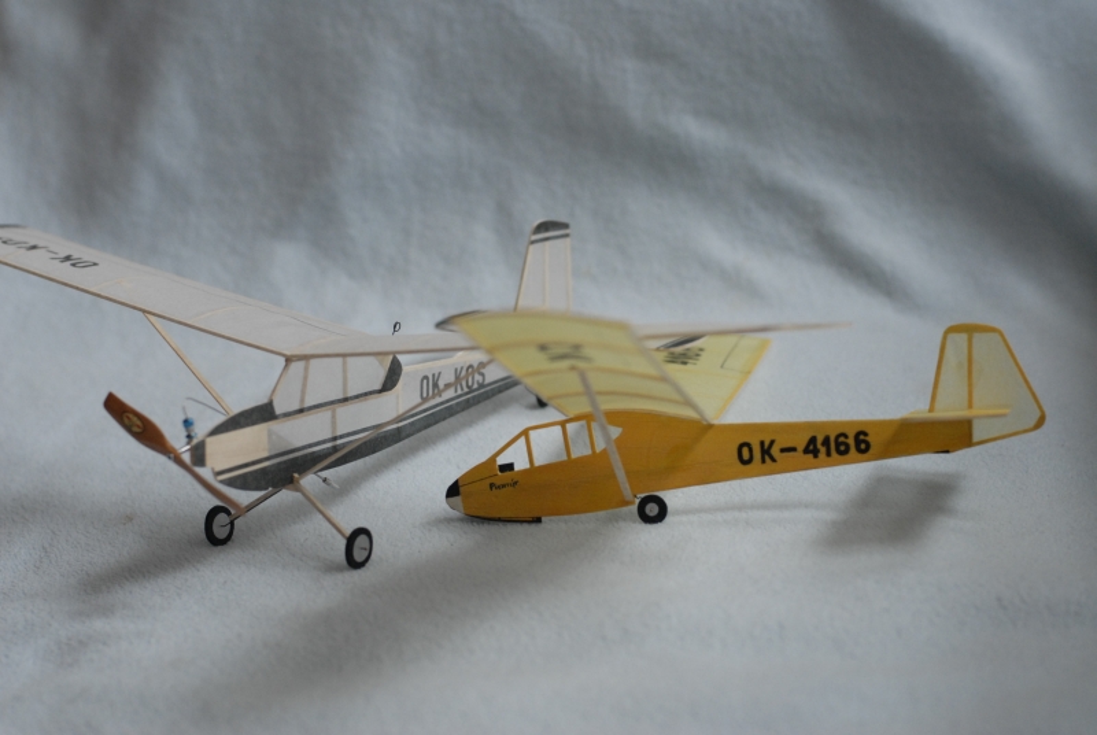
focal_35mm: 75
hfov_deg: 27.0
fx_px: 2289
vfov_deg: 18.2
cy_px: 368
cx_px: 548
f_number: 3.5
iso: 800
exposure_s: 1/60
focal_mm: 50
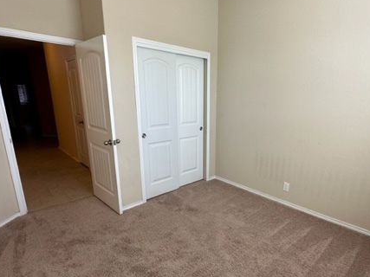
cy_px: 153
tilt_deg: -14.8
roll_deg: -1.5
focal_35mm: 21
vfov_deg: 63.3
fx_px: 224
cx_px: 214
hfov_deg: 78.4
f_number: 2.2
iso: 64
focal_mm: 2.22
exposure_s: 1/120
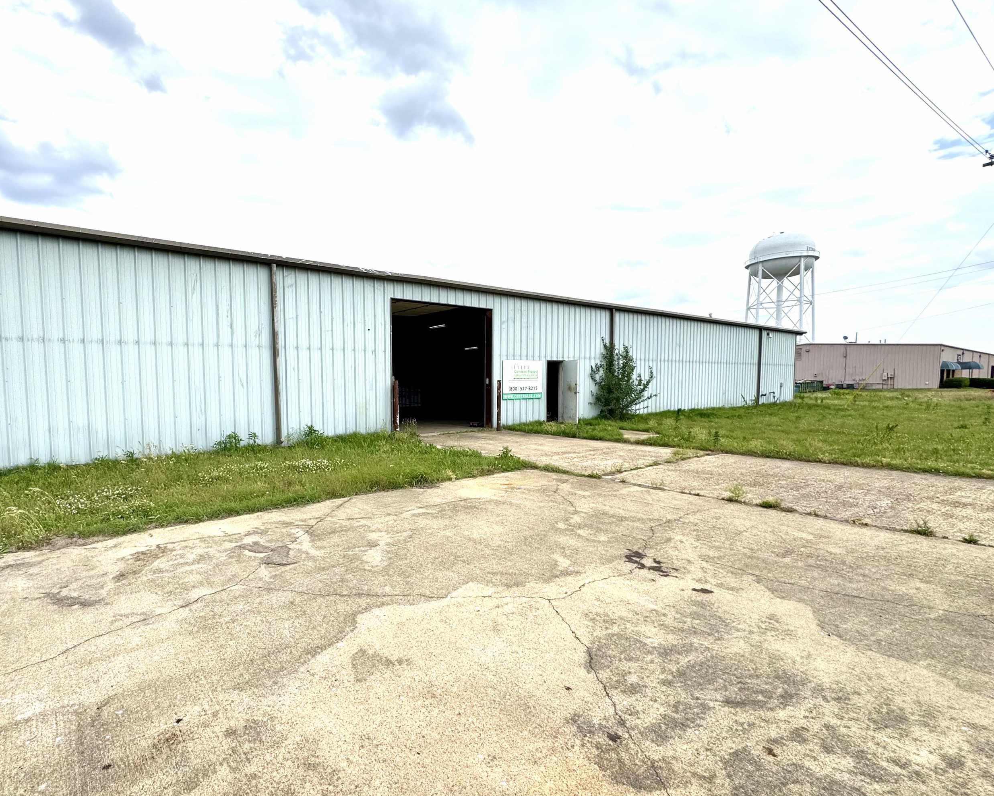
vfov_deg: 76.9
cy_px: 425
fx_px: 500
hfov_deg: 88.2
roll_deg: +0.2
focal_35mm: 17
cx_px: 386
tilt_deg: -4.3
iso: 40
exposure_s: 1/1477
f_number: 2.2
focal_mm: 2.22
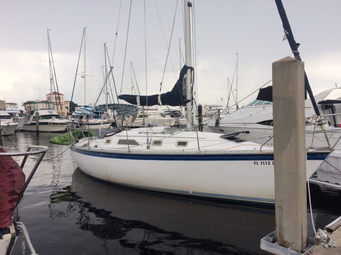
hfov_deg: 61.7
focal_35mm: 29
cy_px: 128
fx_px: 286
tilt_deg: +0.5
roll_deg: +0.6
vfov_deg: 48.2
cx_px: 170
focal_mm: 4.15
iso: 32
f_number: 2.2
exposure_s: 1/451
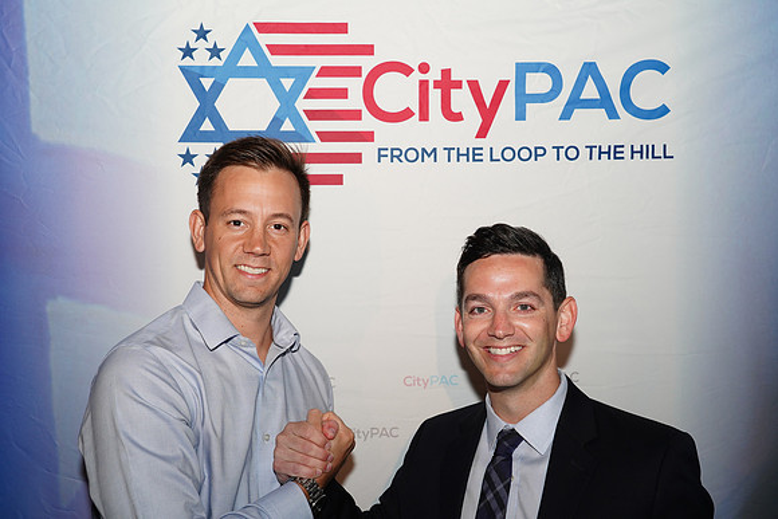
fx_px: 908
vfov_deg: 31.9
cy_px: 260
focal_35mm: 42
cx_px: 389
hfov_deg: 46.4
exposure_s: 1/100
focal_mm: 42
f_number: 7.1
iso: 500
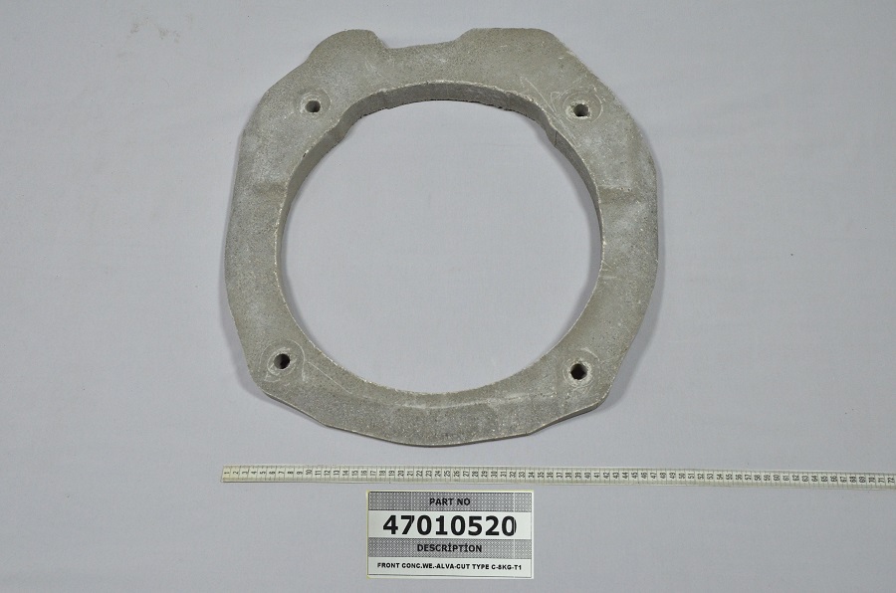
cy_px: 296
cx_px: 448
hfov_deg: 53.2
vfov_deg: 36.7
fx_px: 894
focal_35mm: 36
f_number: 5.6
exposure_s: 1/90
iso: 1600
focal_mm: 24
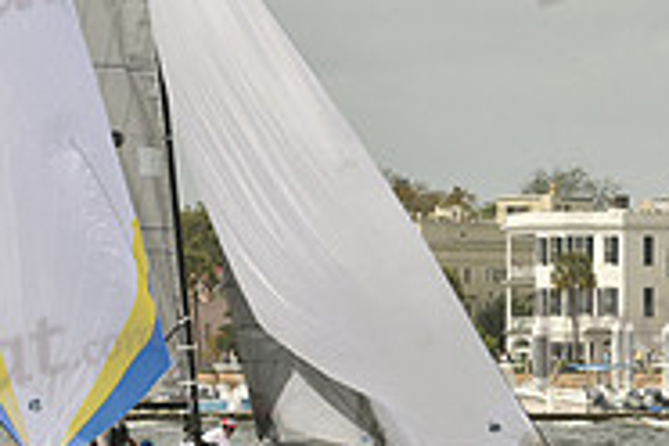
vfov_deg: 2.2
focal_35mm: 623
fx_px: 11577
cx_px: 349
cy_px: 149
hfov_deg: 3.3
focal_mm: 200
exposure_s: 1/1250
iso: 320
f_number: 8
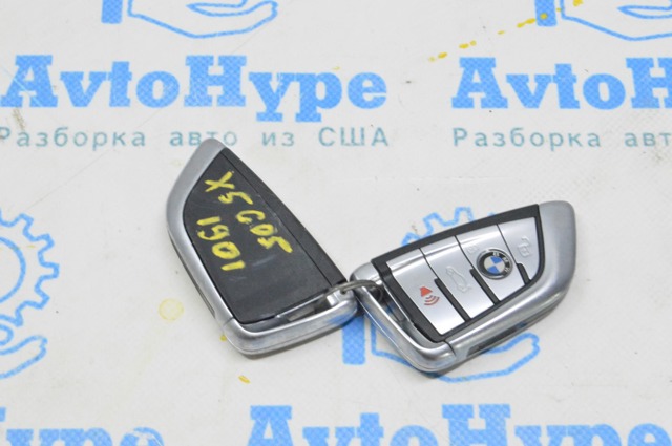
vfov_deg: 18.9
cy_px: 223
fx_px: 1342
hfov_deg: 28.1
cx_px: 336
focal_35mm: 72
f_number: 20
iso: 6400
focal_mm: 48
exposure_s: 1/20
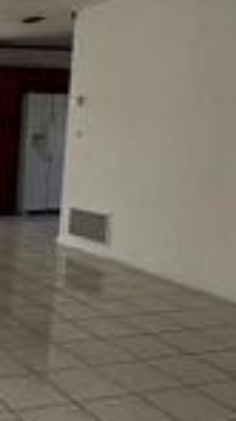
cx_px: -131
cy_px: 240
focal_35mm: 48
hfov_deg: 20.7
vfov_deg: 42.8
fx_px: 535
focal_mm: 1.57
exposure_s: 1/99
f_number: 1.8
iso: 100
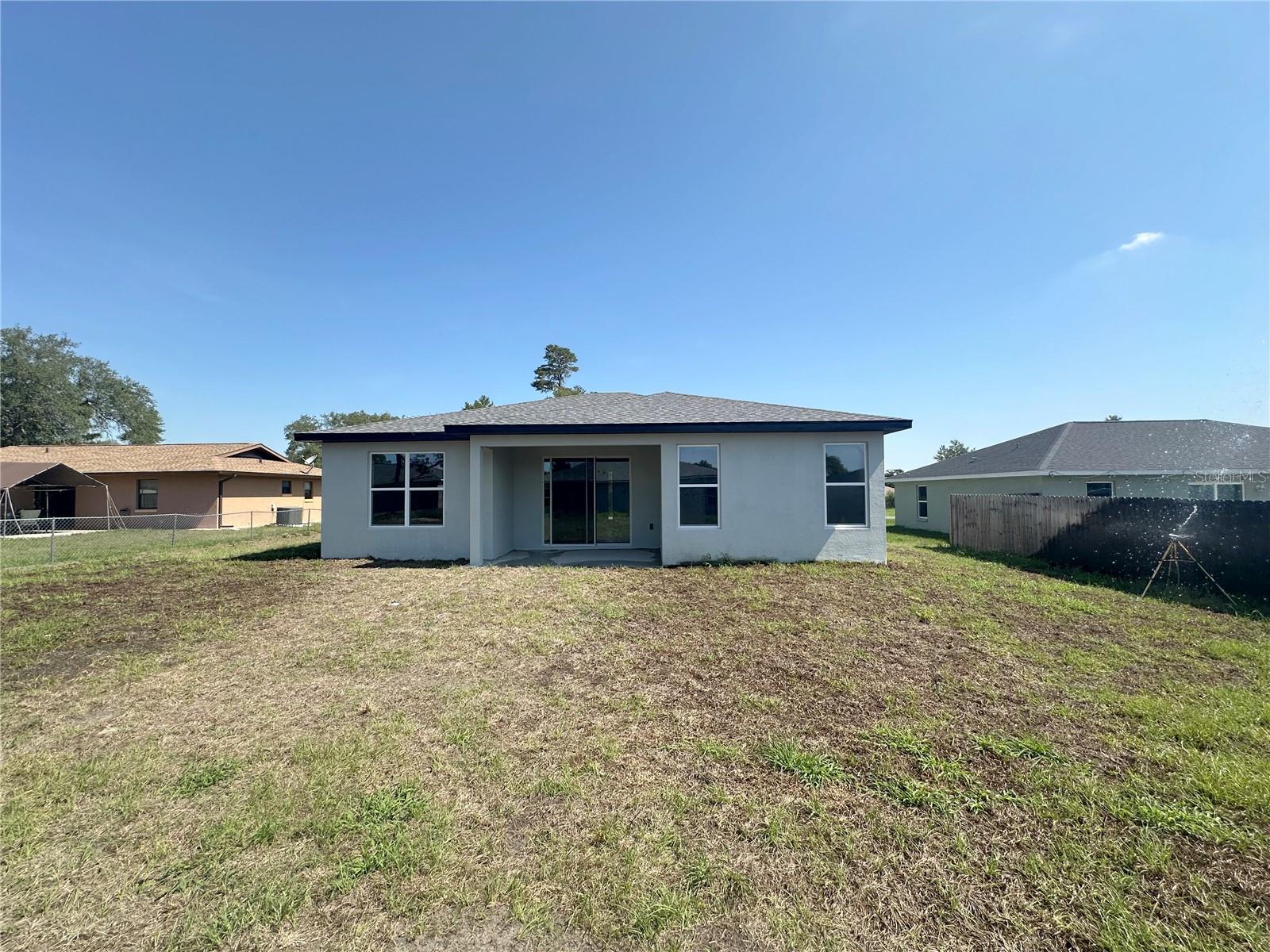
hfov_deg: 102.1
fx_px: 514
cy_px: 476
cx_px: 635
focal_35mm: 14
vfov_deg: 85.7
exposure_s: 1/1553
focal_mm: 2.22
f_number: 2.2
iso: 50
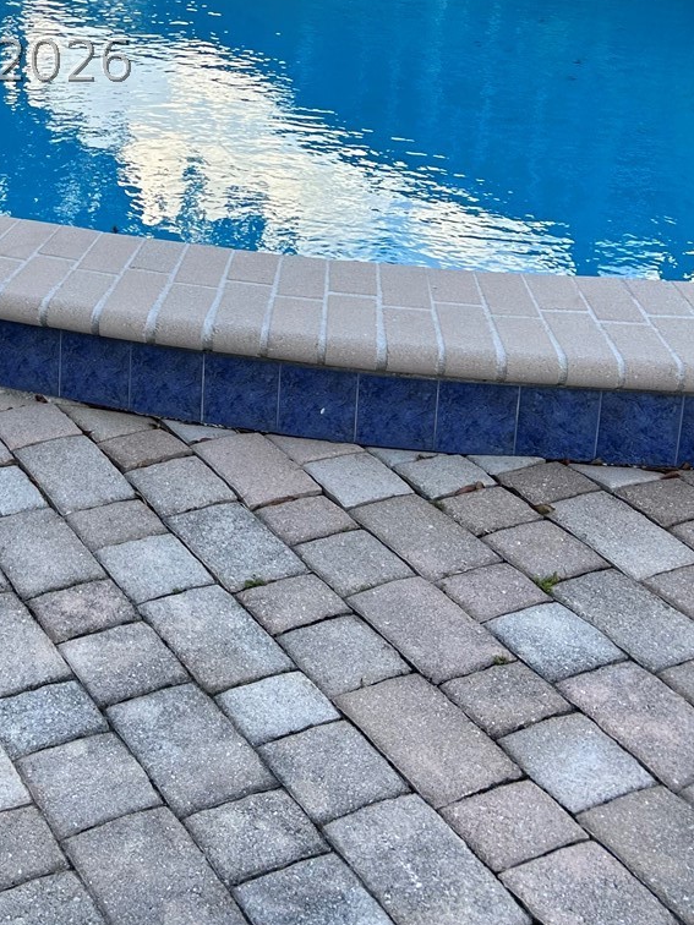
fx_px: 1470
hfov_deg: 25.7
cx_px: 59
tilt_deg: -13.1
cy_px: 60
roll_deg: -1.2
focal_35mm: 55
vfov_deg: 32.8
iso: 50
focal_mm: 5.7
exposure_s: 1/932
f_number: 1.5
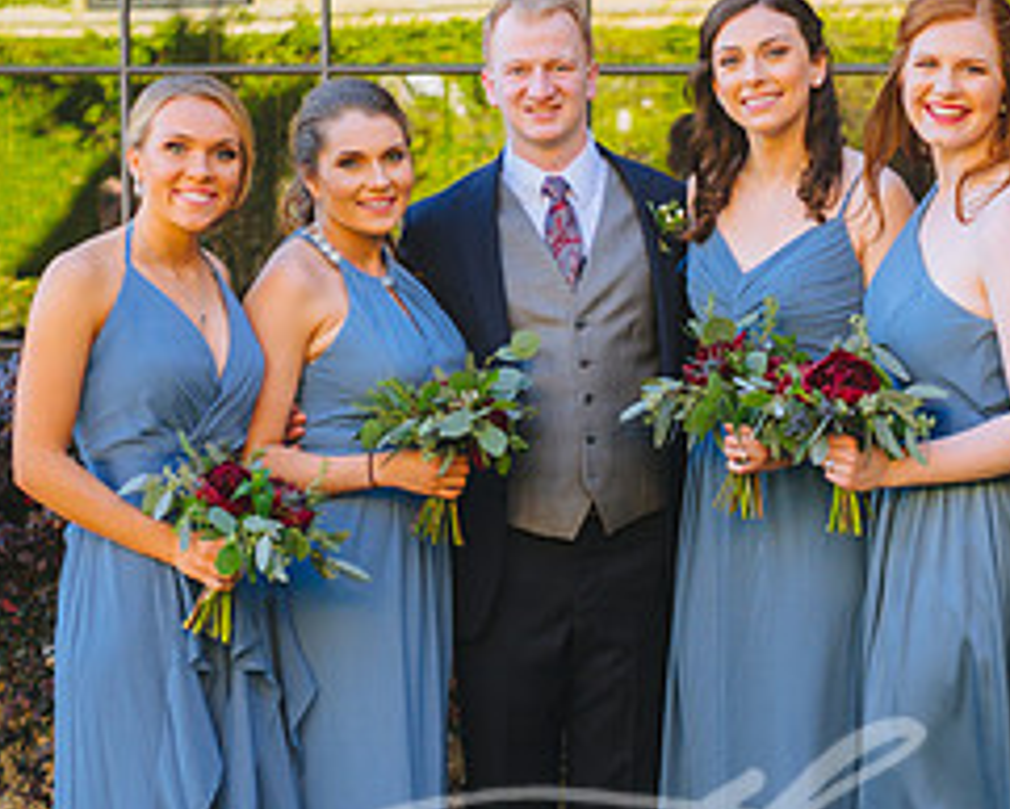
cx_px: 672
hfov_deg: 17.4
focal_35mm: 110
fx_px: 3289
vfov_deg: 14.0
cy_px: 482
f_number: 2.8
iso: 500
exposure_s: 1/800
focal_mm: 48
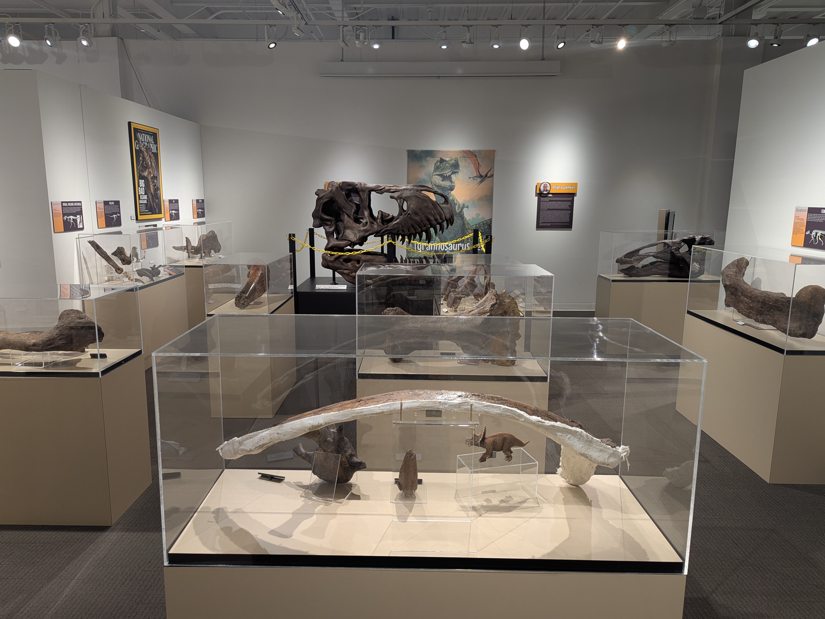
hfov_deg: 69.4
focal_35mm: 25
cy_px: 301
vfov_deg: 54.9
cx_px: 407
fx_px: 596
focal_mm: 6.81
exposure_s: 1/40
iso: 51
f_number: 1.85
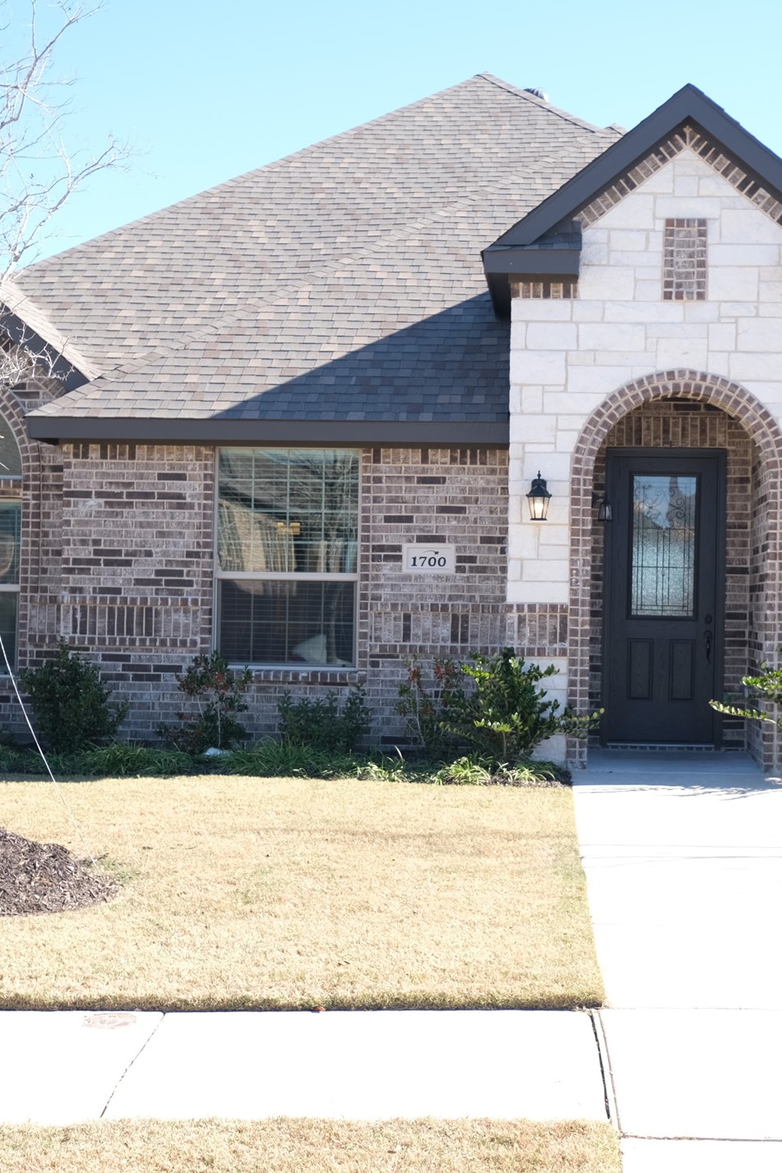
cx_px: 479
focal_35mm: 55
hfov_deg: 24.6
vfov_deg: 36.2
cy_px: 579
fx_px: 1792
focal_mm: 24
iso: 160
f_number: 4
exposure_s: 1/320
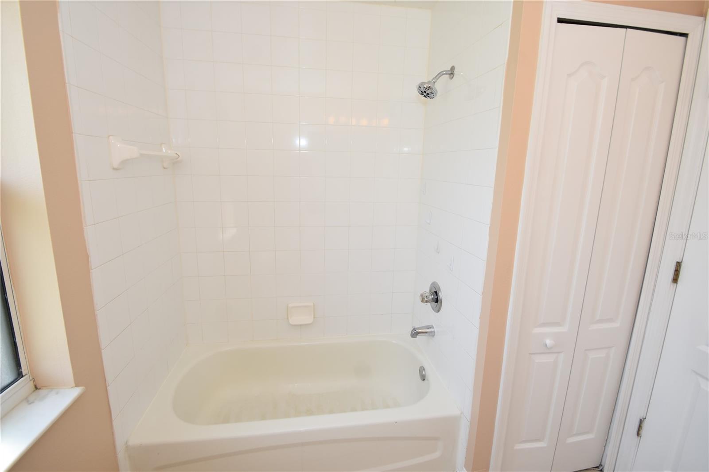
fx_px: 295
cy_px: 236
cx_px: 354
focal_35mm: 15
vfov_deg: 77.3
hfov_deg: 100.4
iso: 200
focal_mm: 10
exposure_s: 1/100
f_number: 5
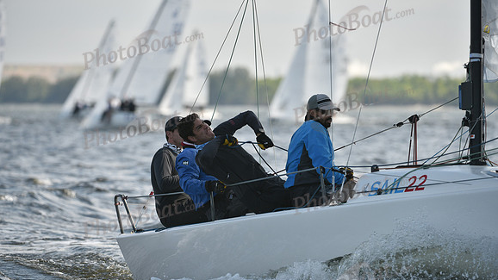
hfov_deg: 6.2
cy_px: 160
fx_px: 4582
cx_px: 249
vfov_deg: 3.5
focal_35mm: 347
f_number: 5
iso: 250
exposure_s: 1/1250
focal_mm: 330
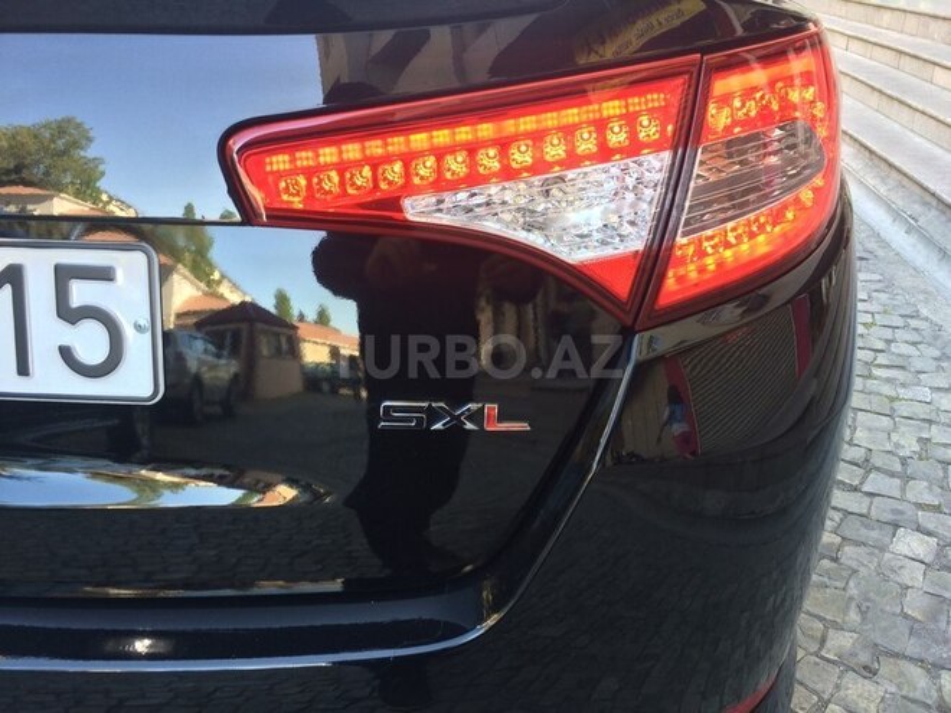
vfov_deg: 48.2
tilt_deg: -27.2
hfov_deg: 61.7
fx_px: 797
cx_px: 476
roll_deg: -0.8
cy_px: 356
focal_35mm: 29
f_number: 2.2
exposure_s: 1/50
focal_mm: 4.15
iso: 40
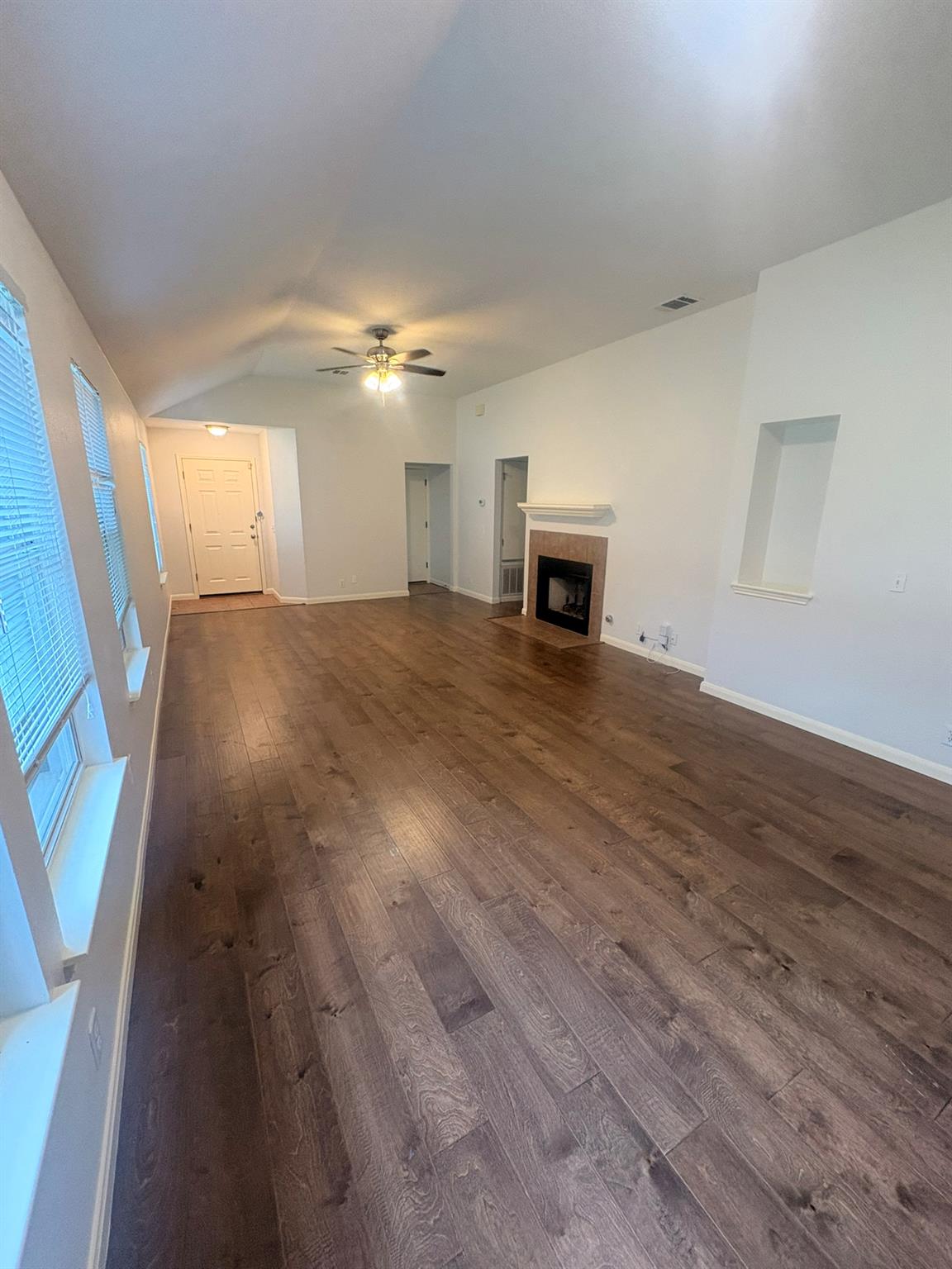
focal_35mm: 14
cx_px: 476
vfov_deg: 102.1
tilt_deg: -14.2
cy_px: 634
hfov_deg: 85.7
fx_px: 513
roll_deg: -1.2
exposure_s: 1/60
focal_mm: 2.22
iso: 400
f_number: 2.2
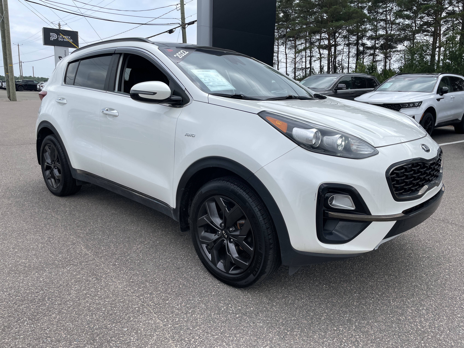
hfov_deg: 67.3
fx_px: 349
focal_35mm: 26
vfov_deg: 53.1
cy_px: 174
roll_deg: -1.0
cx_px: 232
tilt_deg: -11.8
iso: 32
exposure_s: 1/2959
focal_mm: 4.2
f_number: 1.6
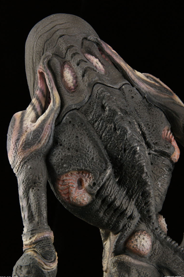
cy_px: 141
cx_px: 89
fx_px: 959
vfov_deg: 16.4
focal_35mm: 125
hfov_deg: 11.0
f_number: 16
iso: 400
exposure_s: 1/4
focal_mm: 80
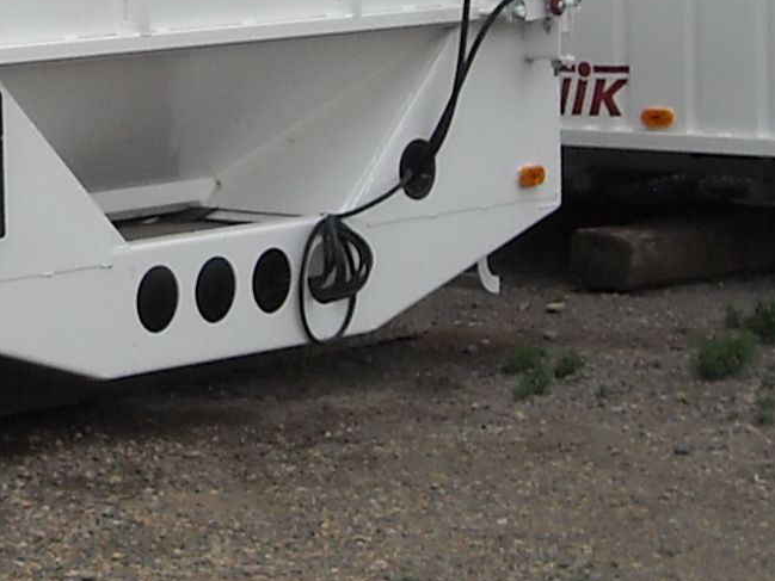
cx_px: -383
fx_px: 3941
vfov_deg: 8.2
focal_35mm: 176
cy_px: -311
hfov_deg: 10.8
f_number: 5.6
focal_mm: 5.7
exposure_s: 1/272
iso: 64
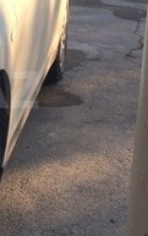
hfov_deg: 11.8
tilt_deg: -13.8
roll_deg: -0.5
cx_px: -87
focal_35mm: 105
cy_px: 90
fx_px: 676
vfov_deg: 19.8
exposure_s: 1/387
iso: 32
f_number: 2.2
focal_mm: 4.15
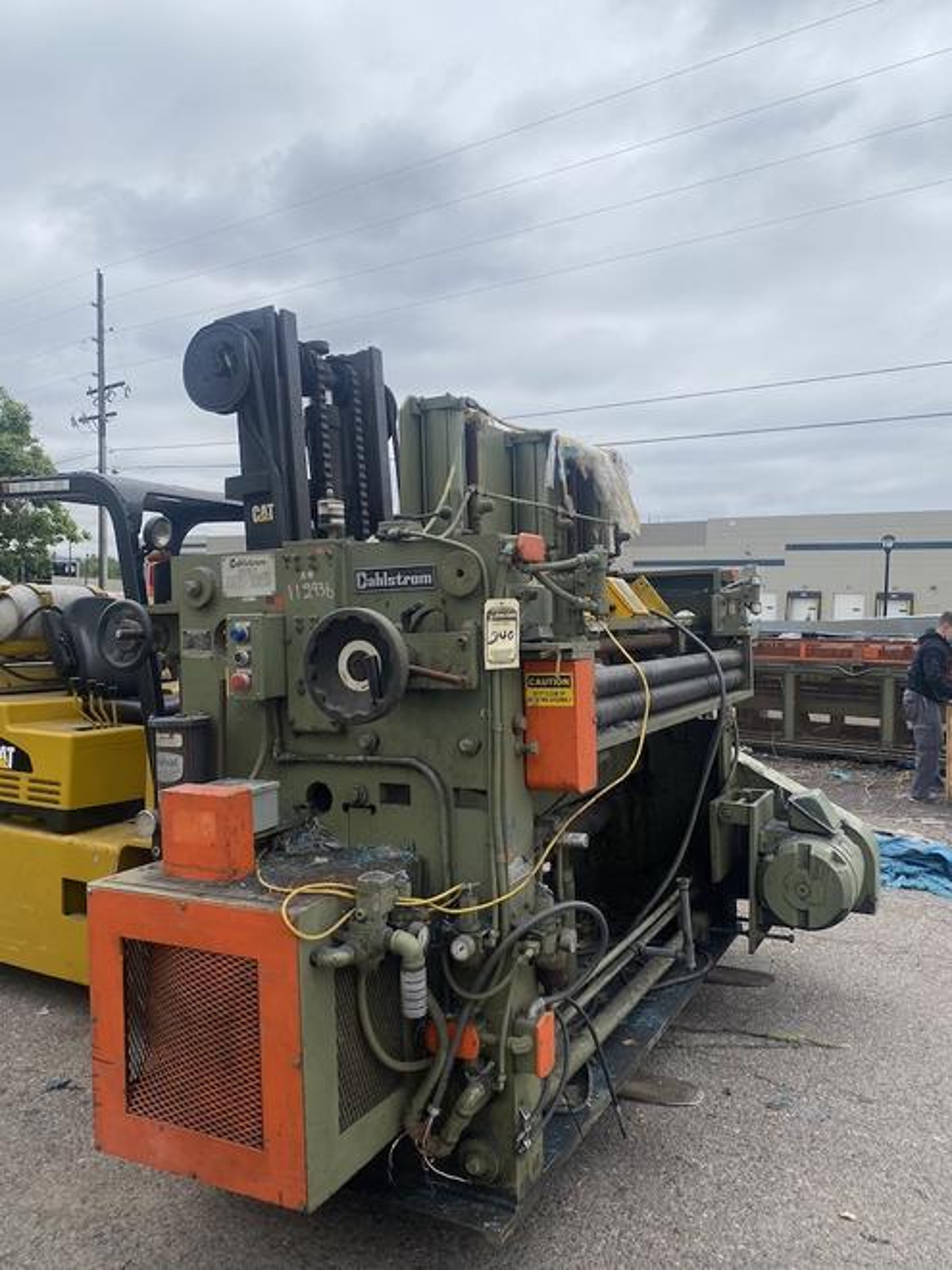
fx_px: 953
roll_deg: -3.3
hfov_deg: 53.1
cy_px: 635
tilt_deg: -0.3
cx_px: 476
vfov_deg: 67.3
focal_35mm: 26
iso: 32
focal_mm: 4.25
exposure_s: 1/4808
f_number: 1.8
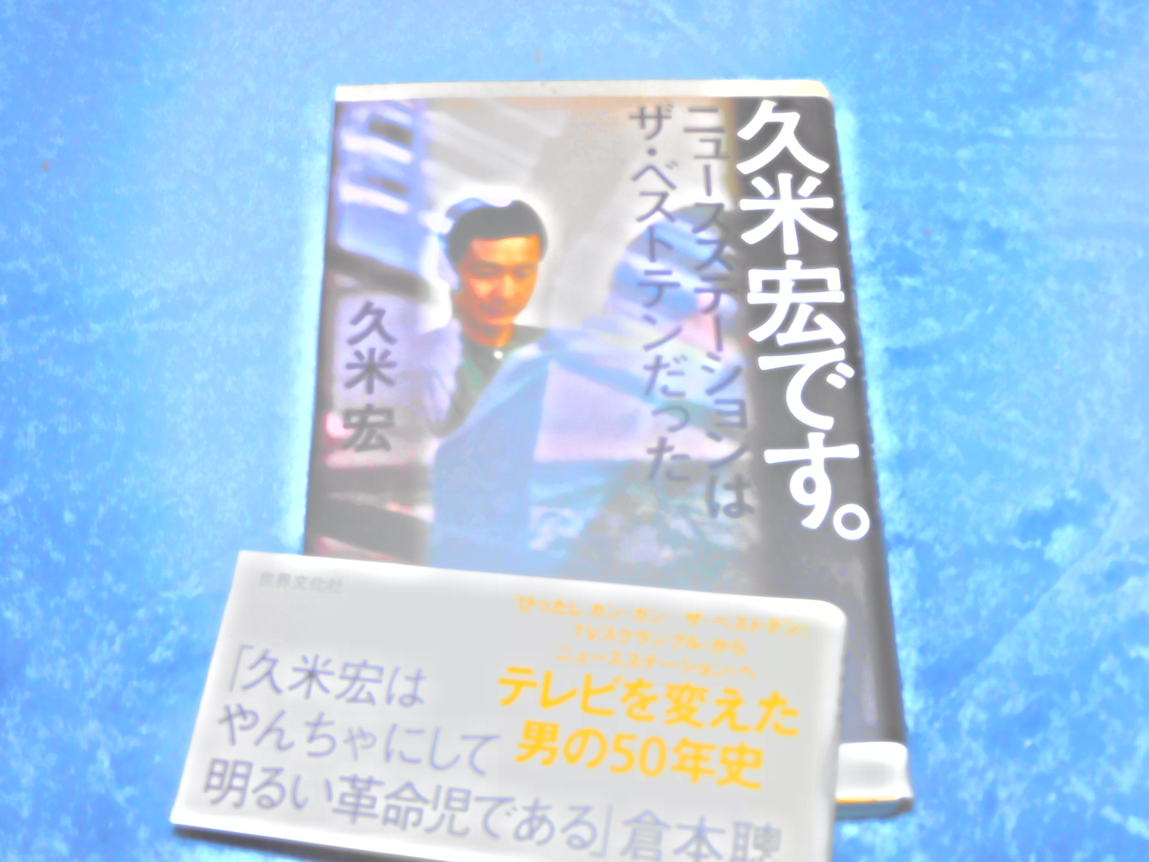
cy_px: 437
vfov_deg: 35.1
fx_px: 1361
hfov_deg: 45.8
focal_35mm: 41
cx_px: 583
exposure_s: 1/30
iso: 200
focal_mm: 7.2
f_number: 3.8
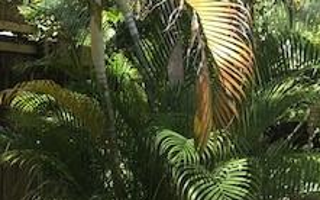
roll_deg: -1.4
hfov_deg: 23.9
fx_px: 750
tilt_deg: -1.1
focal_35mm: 86
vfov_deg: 15.2
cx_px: 91
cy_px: 114
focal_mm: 3.99
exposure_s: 1/319
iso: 20
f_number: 1.8
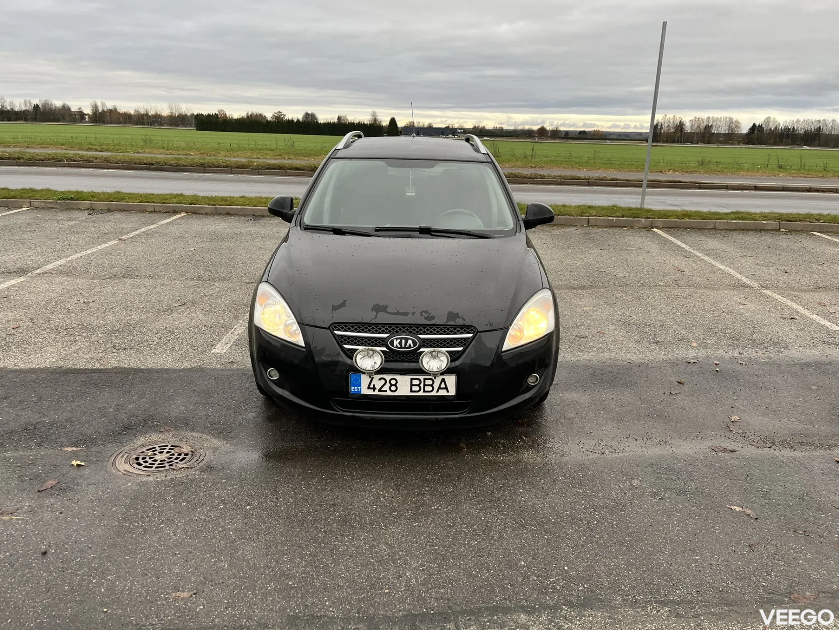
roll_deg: +0.1
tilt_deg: -16.3
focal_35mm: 26
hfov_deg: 67.3
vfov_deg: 53.1
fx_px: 630
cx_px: 420
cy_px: 315
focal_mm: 5.1
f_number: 1.6
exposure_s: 1/275
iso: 40
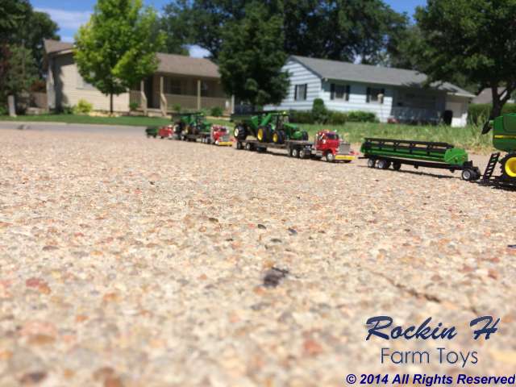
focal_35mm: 29
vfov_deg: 48.2
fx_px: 432
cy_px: 194
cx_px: 258
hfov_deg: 61.7
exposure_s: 1/3425
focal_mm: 4.15
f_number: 2.2
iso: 32
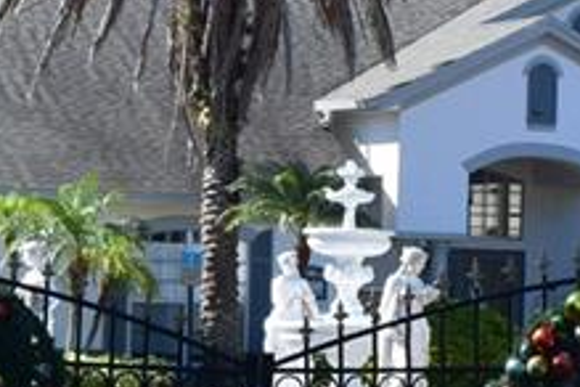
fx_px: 5096
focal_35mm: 316
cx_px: 606
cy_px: 549
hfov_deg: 6.5
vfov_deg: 4.3
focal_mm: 45
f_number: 11
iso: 400
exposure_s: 1/320
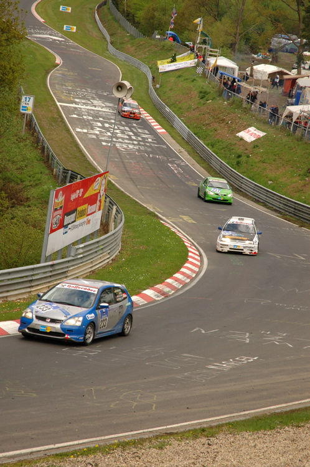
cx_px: 155
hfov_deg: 10.7
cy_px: 234
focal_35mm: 128
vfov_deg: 16.1
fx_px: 1651
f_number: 4.5
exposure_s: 1/800
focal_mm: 85
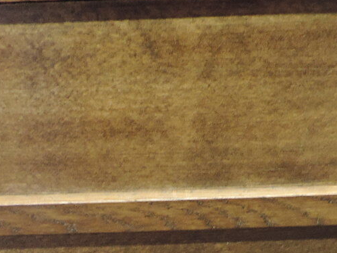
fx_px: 749
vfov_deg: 18.6
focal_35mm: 77
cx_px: 145
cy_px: 251
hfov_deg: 25.3
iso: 400
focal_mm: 4.3
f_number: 3
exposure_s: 1/8
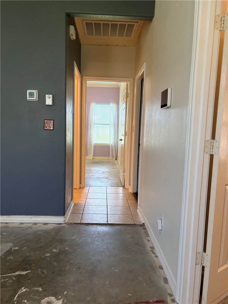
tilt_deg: -4.7
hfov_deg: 53.1
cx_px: 114
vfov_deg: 67.3
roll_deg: -2.1
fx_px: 228
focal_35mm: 26
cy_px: 152
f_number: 1.6
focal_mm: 5.96
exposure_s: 1/120
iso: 160
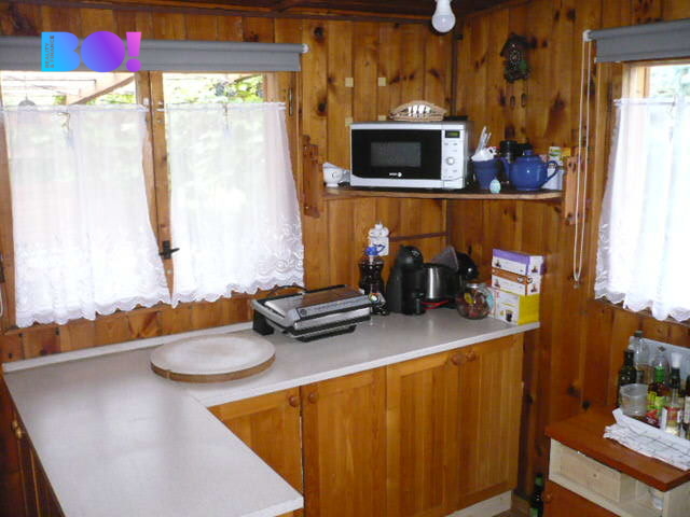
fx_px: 698
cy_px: 258
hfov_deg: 52.6
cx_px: 345
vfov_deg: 40.7
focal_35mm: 35
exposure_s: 1/30
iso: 500
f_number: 2.8
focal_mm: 5.8
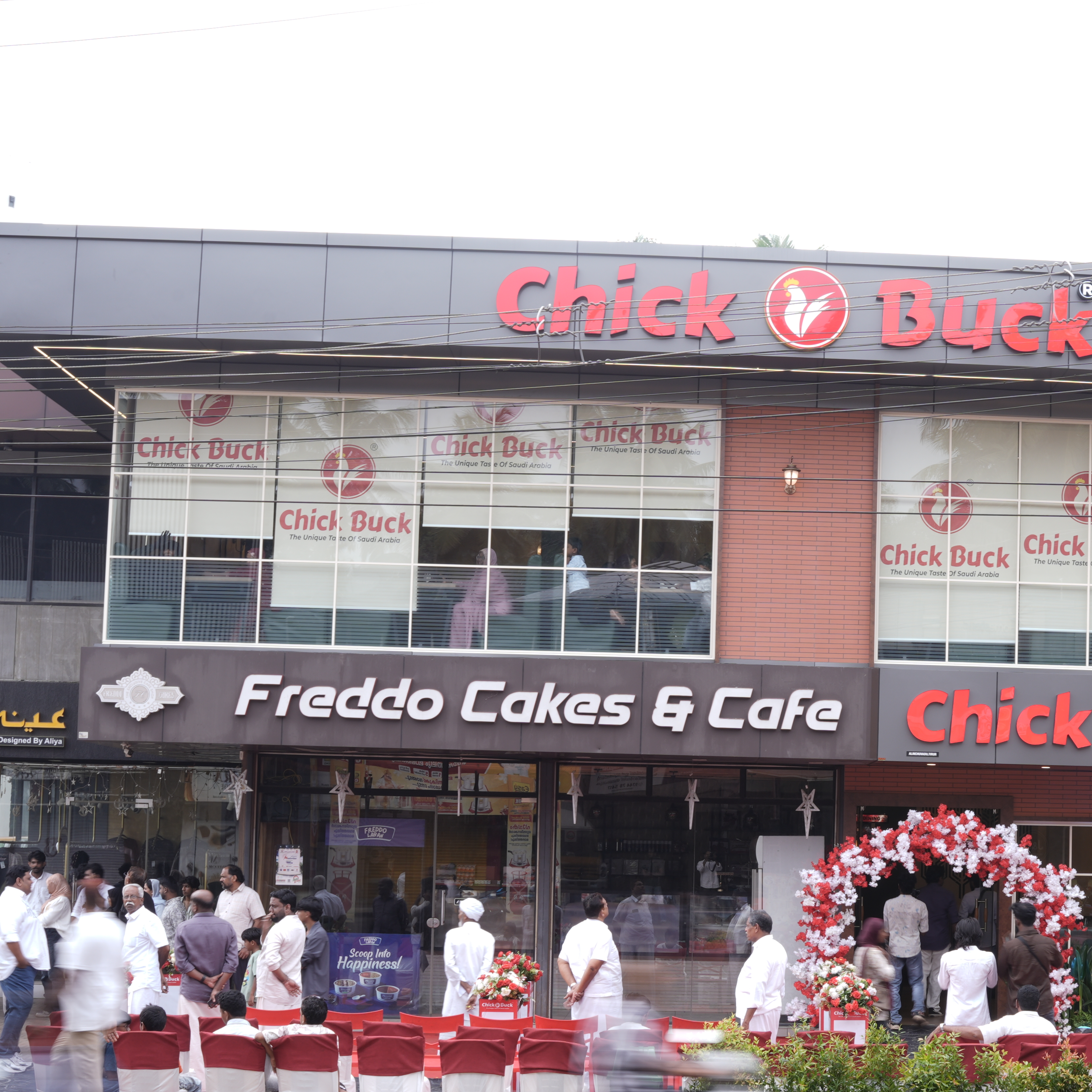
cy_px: 710
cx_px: 928
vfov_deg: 27.2
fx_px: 2248
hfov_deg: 26.6
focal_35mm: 63
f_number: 16
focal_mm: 35
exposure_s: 1/8
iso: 50
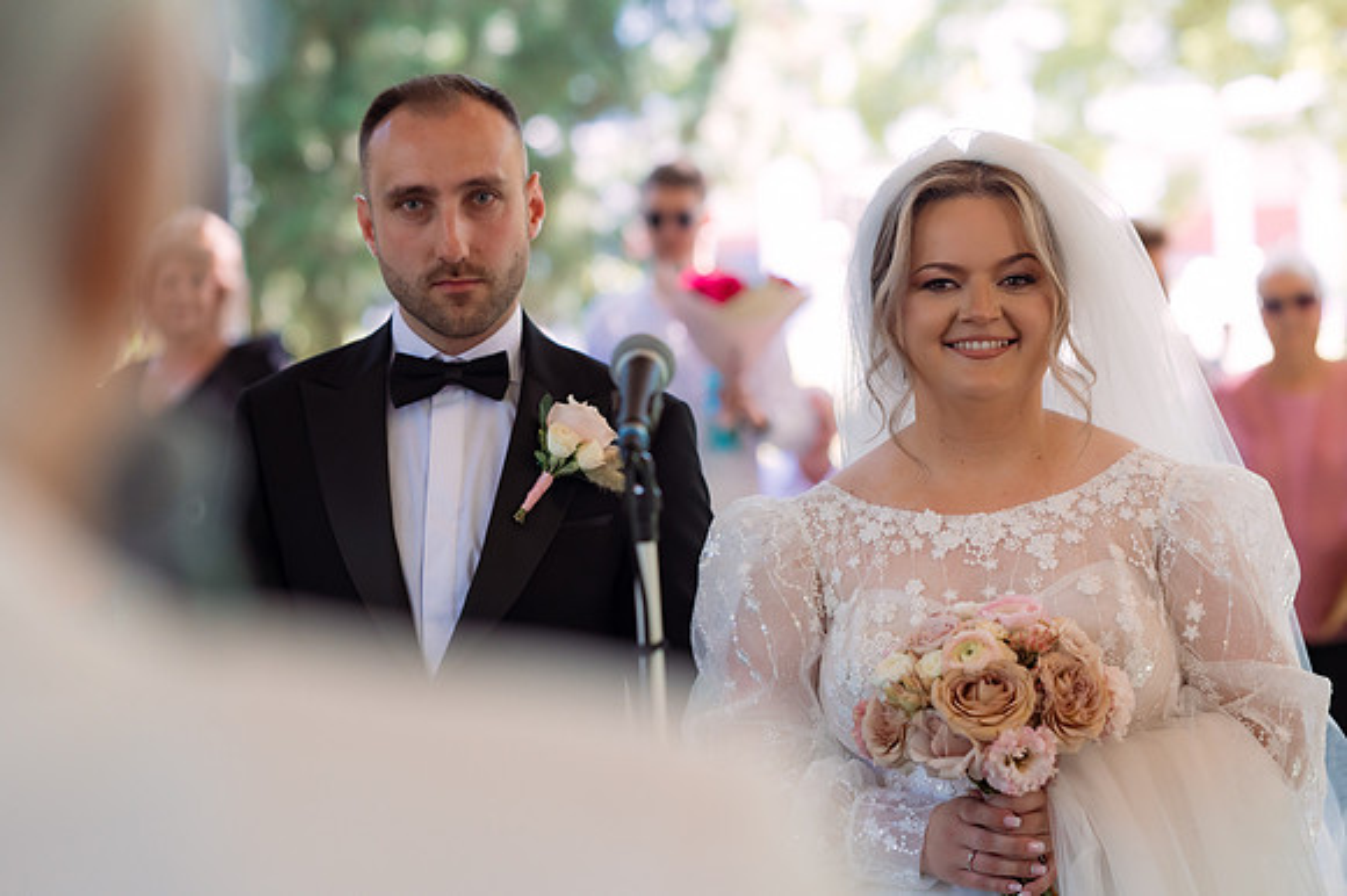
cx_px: 674
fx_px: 3178
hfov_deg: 23.9
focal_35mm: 85
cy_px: 448
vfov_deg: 16.1
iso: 1250
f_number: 2.8
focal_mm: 85
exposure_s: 1/640
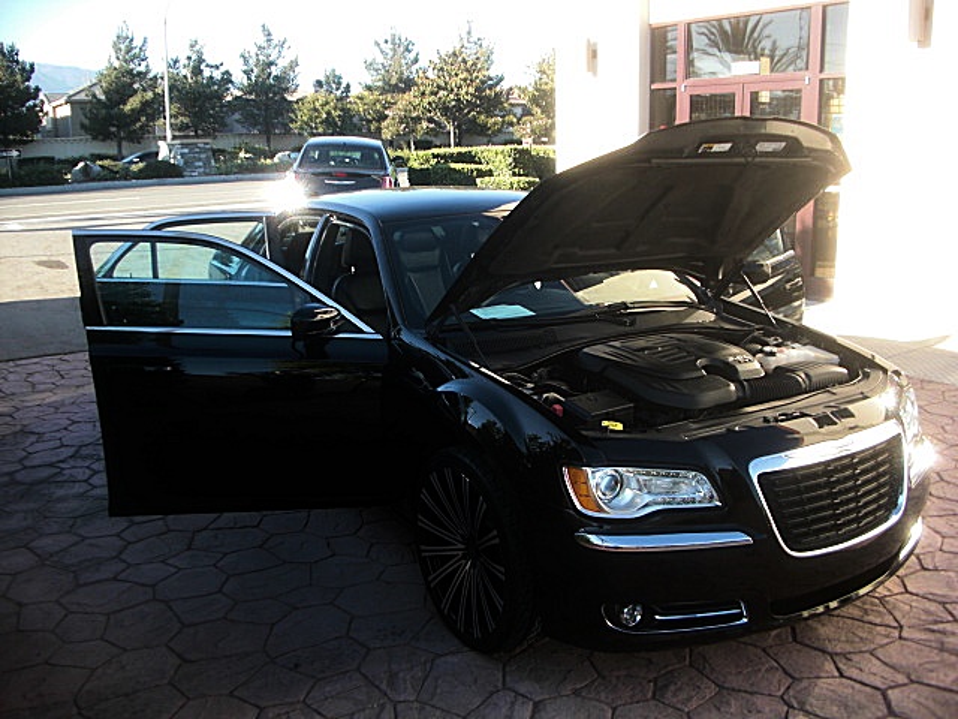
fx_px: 996
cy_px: 360
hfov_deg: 51.4
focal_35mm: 36
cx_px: 479
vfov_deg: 39.7
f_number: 2.8
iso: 50
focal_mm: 6.3
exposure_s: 1/160
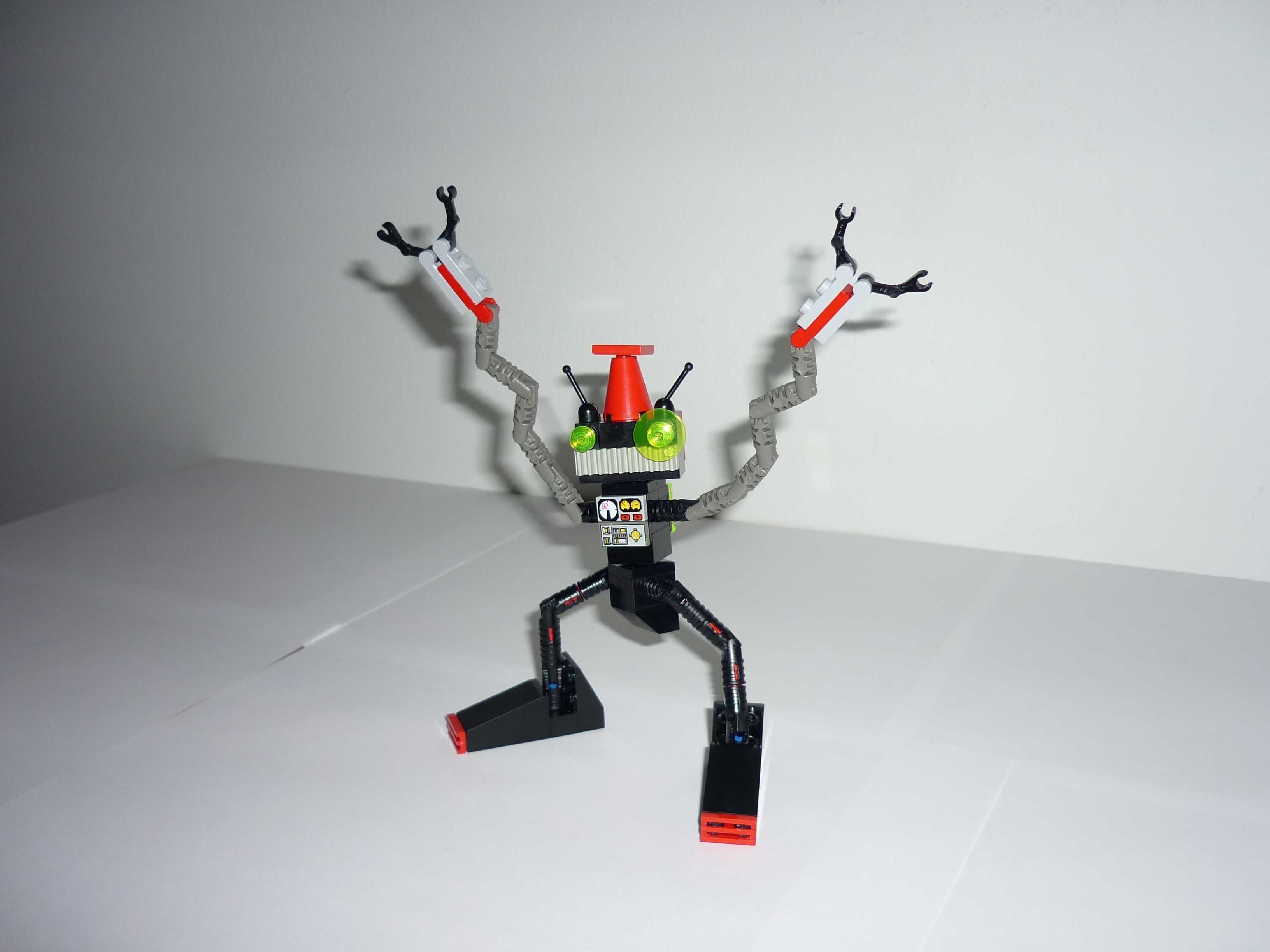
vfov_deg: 42.9
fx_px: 1211
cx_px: 635
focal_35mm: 33
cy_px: 476
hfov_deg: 55.4
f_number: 2.8
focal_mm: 5.5
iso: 100
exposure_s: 1/30
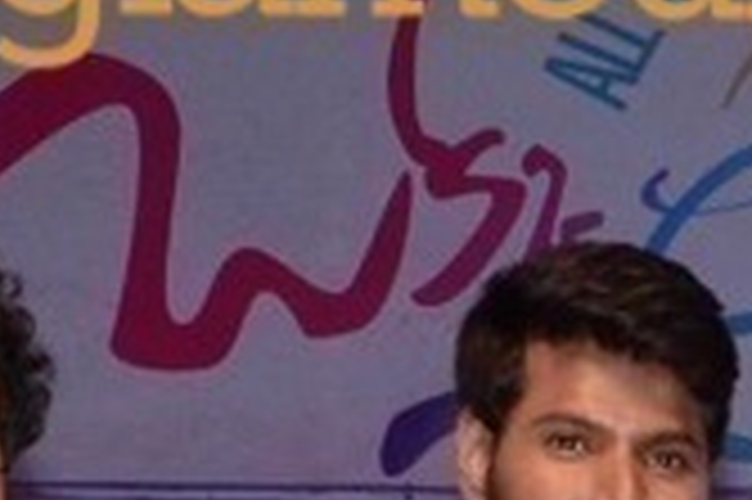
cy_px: 1570
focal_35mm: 377
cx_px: 1972
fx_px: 7859
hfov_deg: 5.3
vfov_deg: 3.5
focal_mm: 35
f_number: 7.1
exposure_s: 1/125
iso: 1250
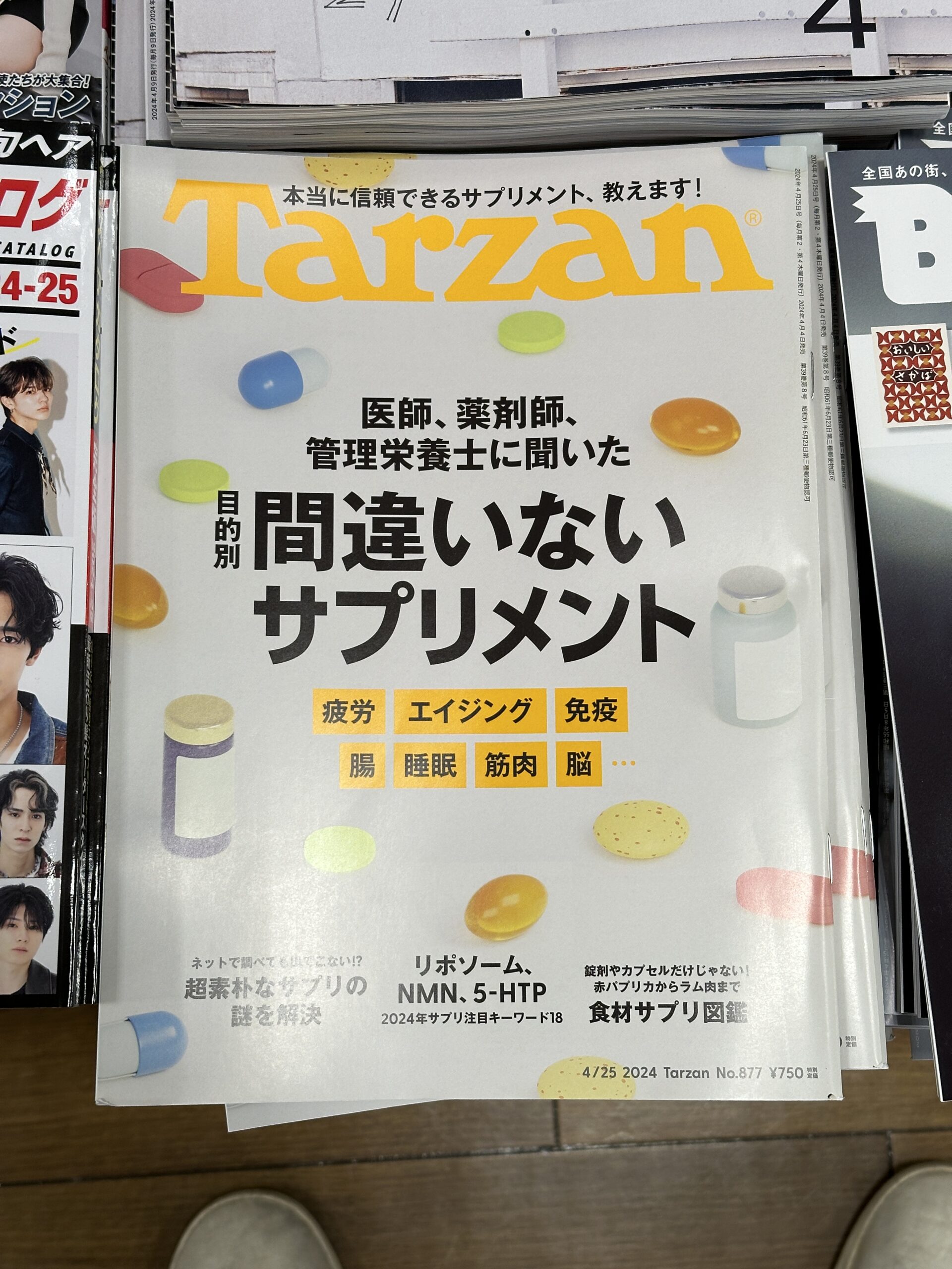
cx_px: 476
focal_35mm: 48
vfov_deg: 39.7
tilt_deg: -79.7
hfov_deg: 30.3
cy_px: 634
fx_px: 1760
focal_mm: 6.86
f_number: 1.78
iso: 64
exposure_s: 1/100
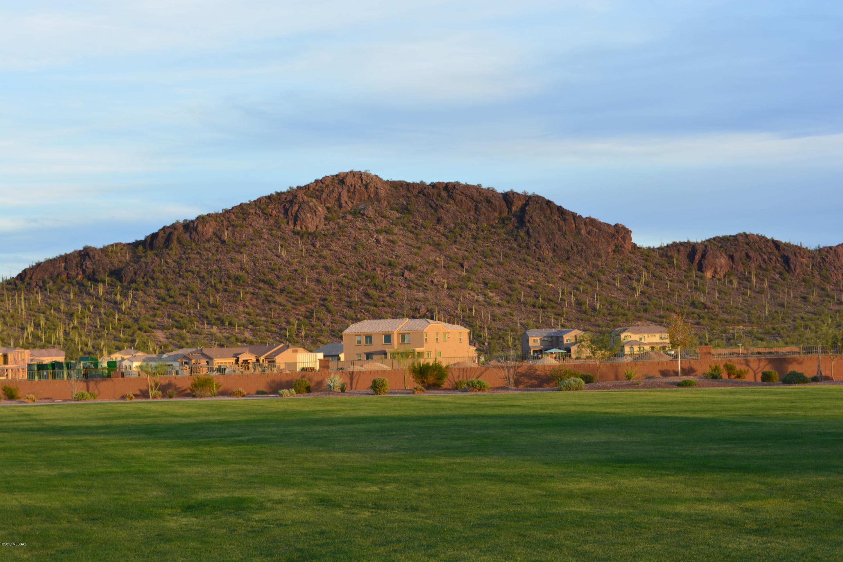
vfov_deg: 19.7
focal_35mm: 69
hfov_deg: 29.2
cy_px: 281
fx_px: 1616
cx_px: 422
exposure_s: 1/50
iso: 400
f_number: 10
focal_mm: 46
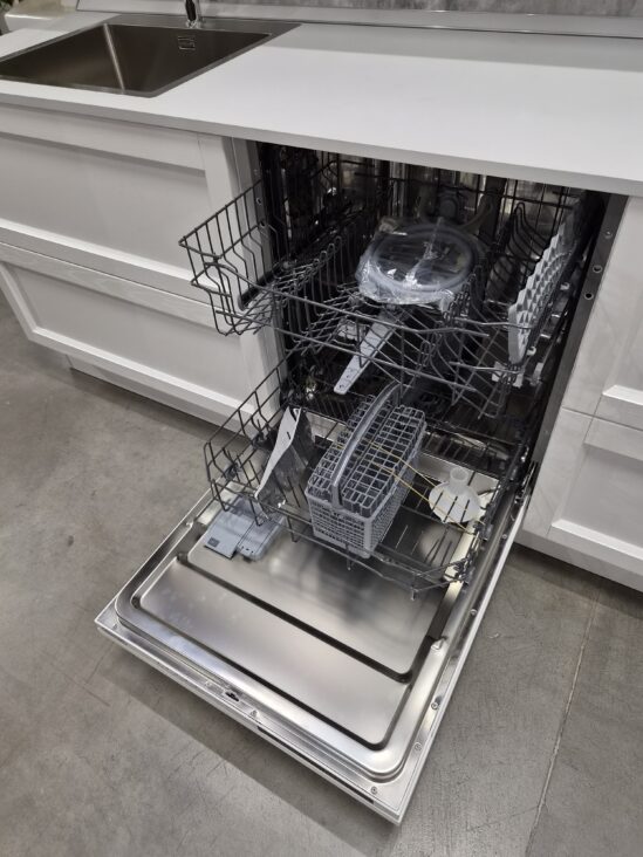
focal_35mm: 23
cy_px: 428
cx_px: 322
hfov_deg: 58.9
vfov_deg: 73.9
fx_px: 570
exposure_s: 1/100
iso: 320
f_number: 1.8
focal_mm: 5.4
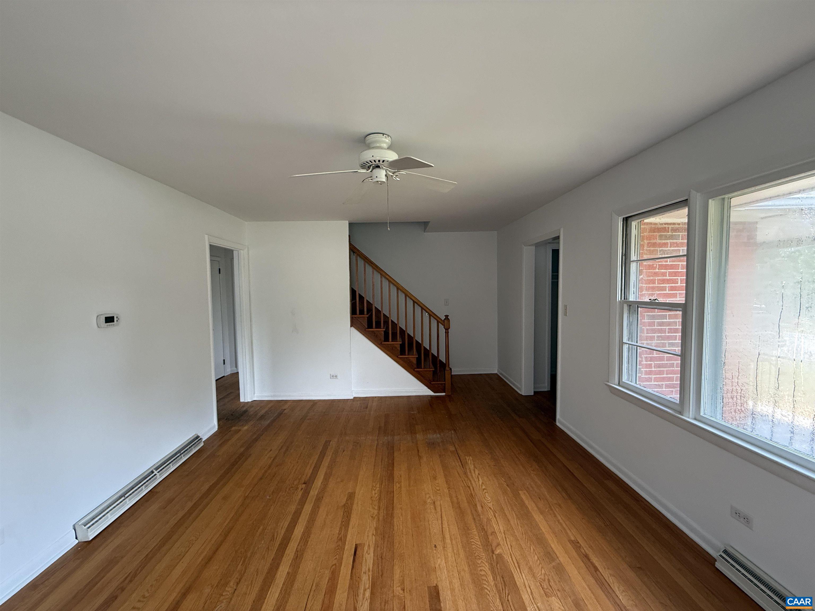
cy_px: 306
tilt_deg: -3.9
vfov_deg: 85.7
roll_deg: +1.3
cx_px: 408
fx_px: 330
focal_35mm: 14
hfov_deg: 102.1
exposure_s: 1/99
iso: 160
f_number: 2.2
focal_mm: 2.22
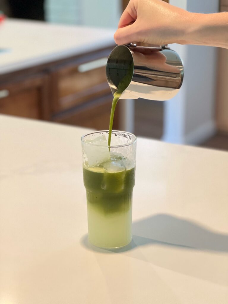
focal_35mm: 77
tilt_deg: -16.6
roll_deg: +1.0
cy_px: 152
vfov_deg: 25.3
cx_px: 114
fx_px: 676
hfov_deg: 19.1
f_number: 2.8
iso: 400
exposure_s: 1/30
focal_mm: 9
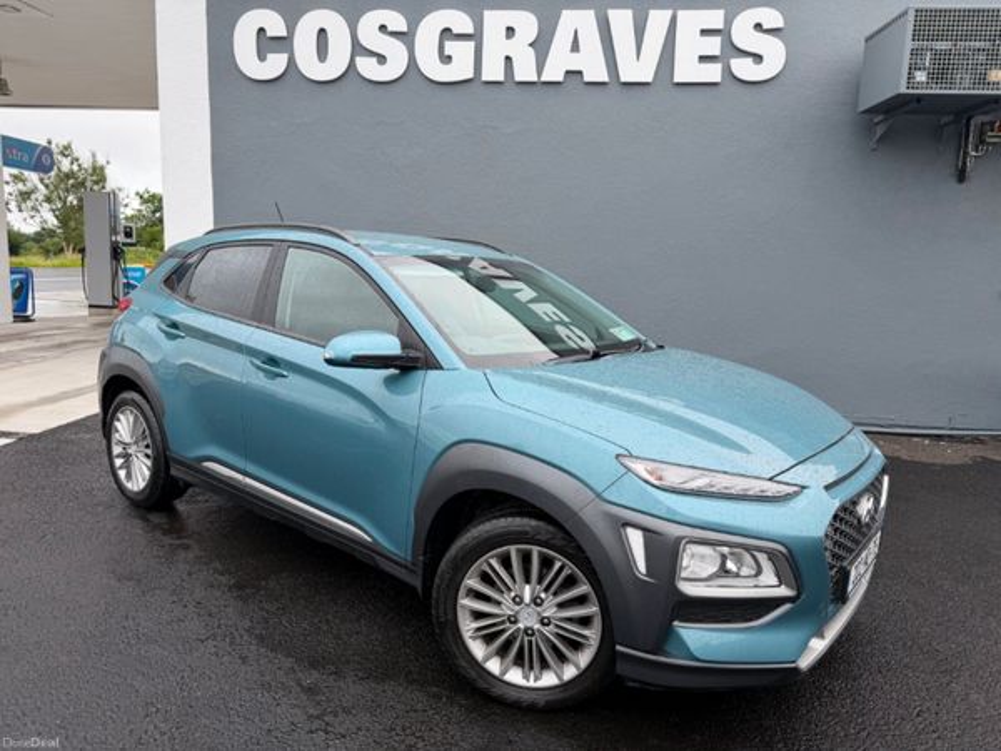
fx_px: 694
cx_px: 500
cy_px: 376
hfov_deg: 71.6
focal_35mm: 24
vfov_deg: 56.8
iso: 80
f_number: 1.78
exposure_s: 1/858
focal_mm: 6.76
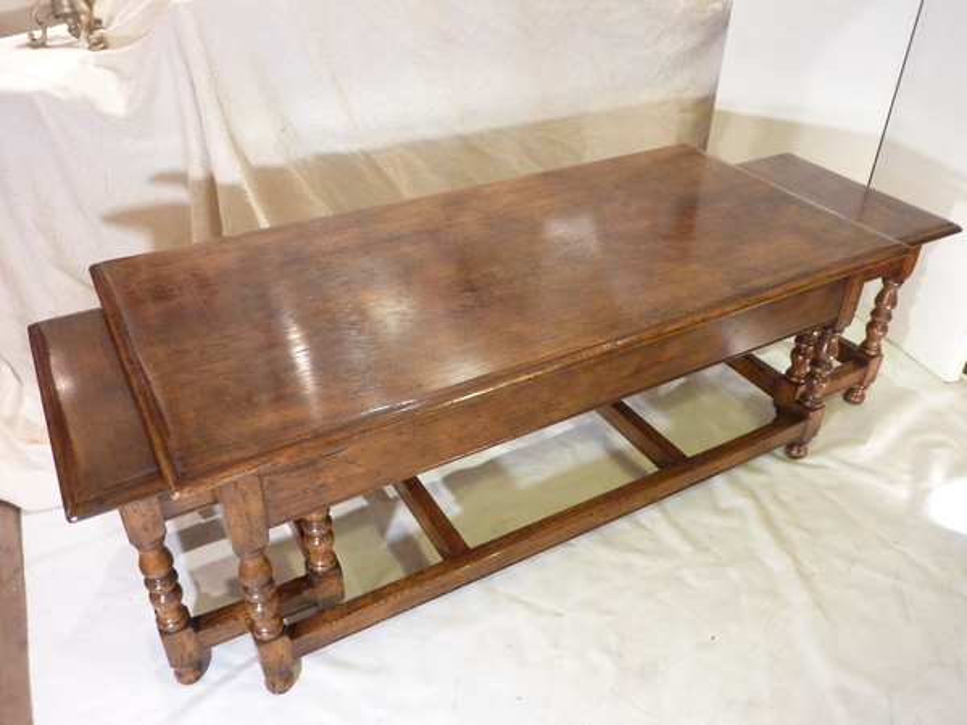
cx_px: 484
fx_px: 810
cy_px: 362
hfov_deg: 61.7
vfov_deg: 48.2
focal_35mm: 29
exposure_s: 1/8
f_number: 3.4
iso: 400
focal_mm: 4.7
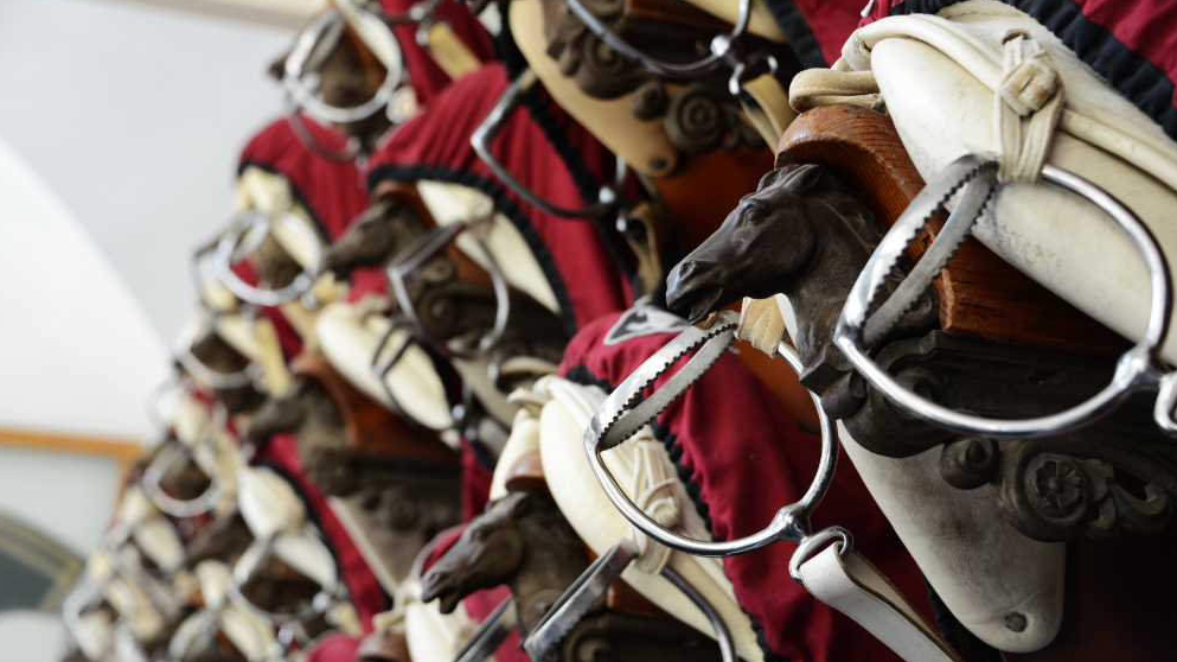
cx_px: 587
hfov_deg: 27.9
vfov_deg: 15.9
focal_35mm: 76
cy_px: 381
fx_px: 2371
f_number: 5
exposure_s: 1/40
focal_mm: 72
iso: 250
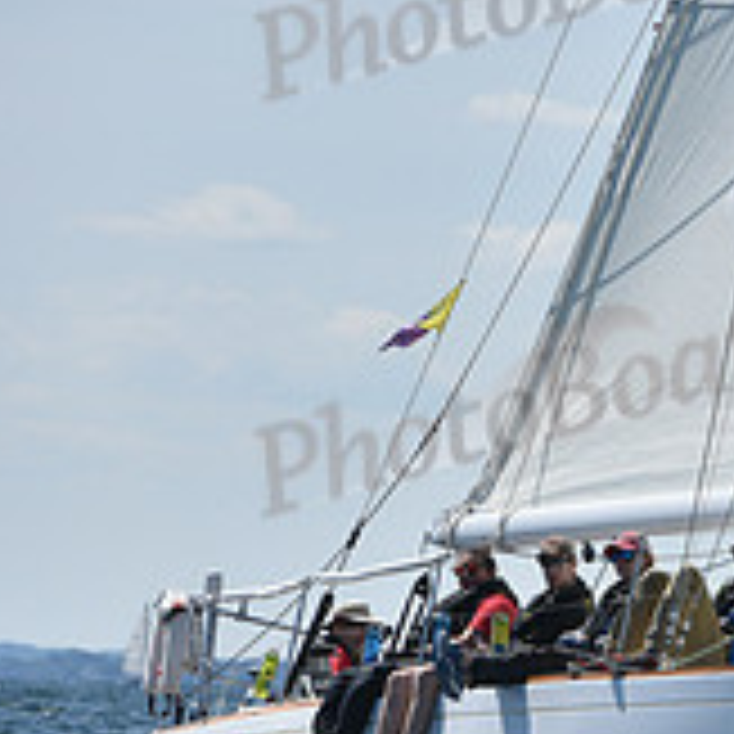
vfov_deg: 2.9
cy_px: 570
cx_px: 1126
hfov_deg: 2.9
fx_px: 14514
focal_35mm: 605
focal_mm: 200
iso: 250
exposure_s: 1/1600
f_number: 7.1
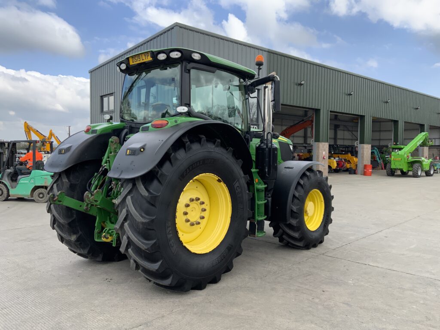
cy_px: 165
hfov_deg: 61.7
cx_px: 220
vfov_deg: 48.2
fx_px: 369
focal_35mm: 29
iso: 16
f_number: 1.8
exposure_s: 1/749
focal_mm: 3
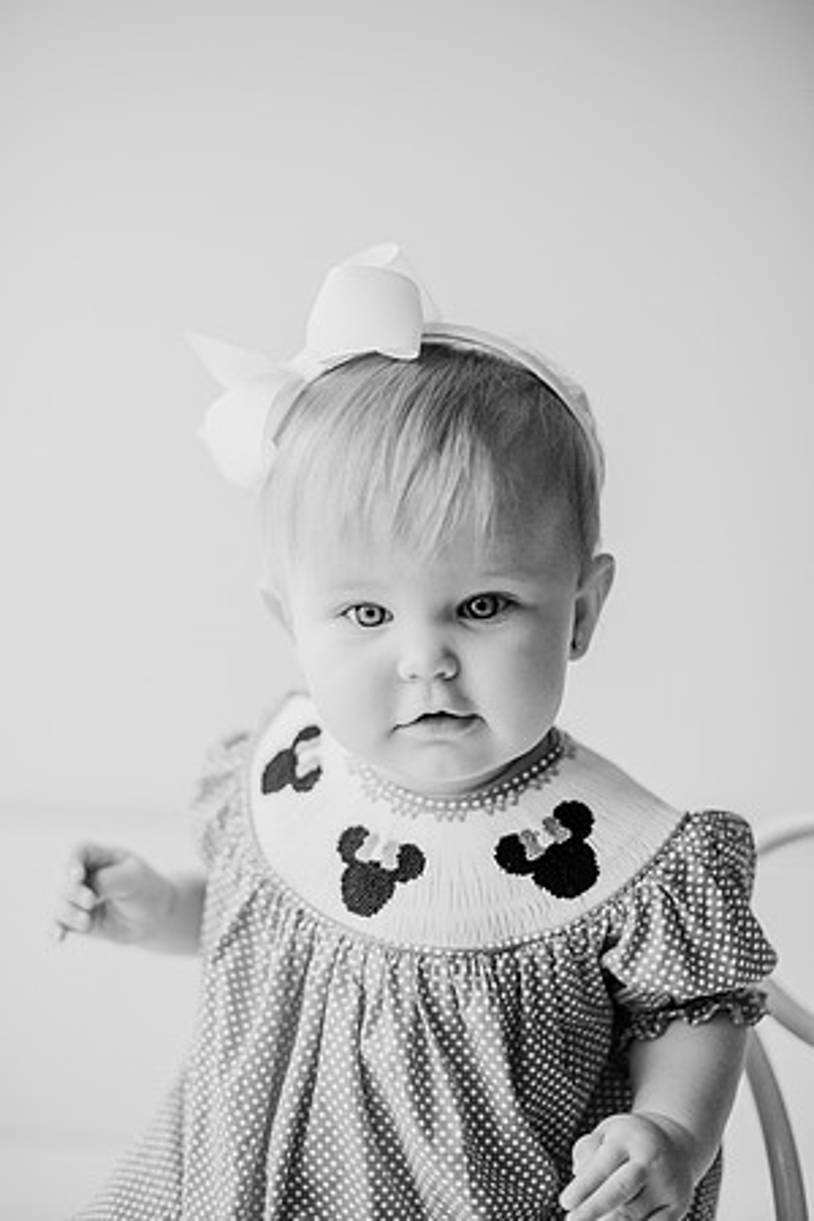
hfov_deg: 27.0
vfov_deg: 39.6
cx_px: 407
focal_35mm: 50
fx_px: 1696
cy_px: 610
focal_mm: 50
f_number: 2
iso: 1000
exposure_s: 1/800
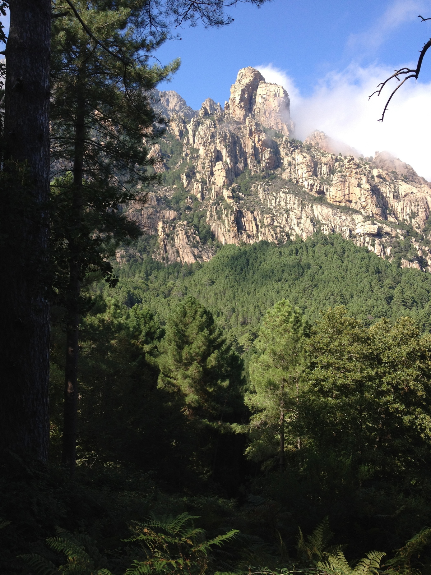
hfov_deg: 40.7
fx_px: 581
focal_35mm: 35
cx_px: 216
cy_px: 288
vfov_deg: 52.6
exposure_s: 1/649
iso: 64
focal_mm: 4.28
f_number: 2.4
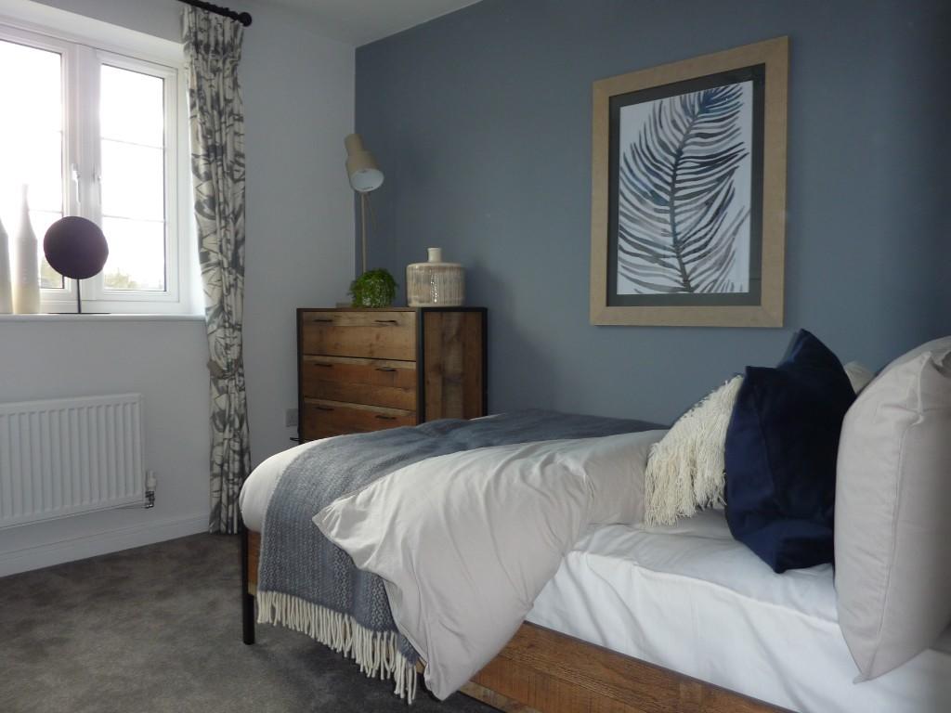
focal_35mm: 25
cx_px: 476
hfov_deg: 69.4
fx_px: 687
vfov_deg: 54.9
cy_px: 356
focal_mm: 4.1
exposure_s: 1/30
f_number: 3.3
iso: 100
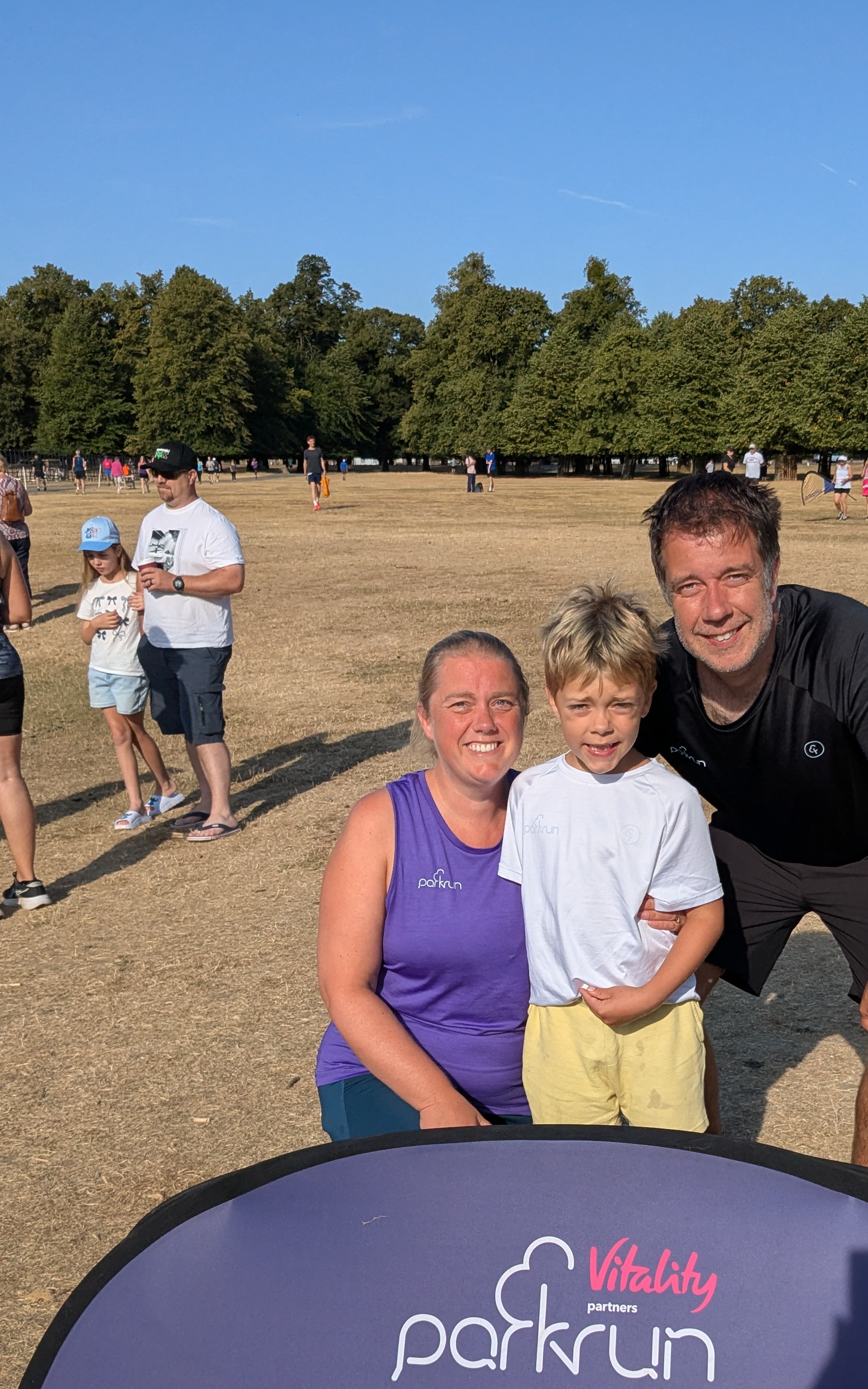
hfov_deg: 31.7
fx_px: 1514
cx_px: 596
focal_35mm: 40
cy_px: 961
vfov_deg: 48.2
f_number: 1.73
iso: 61
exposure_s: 1/5848
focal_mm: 4.38
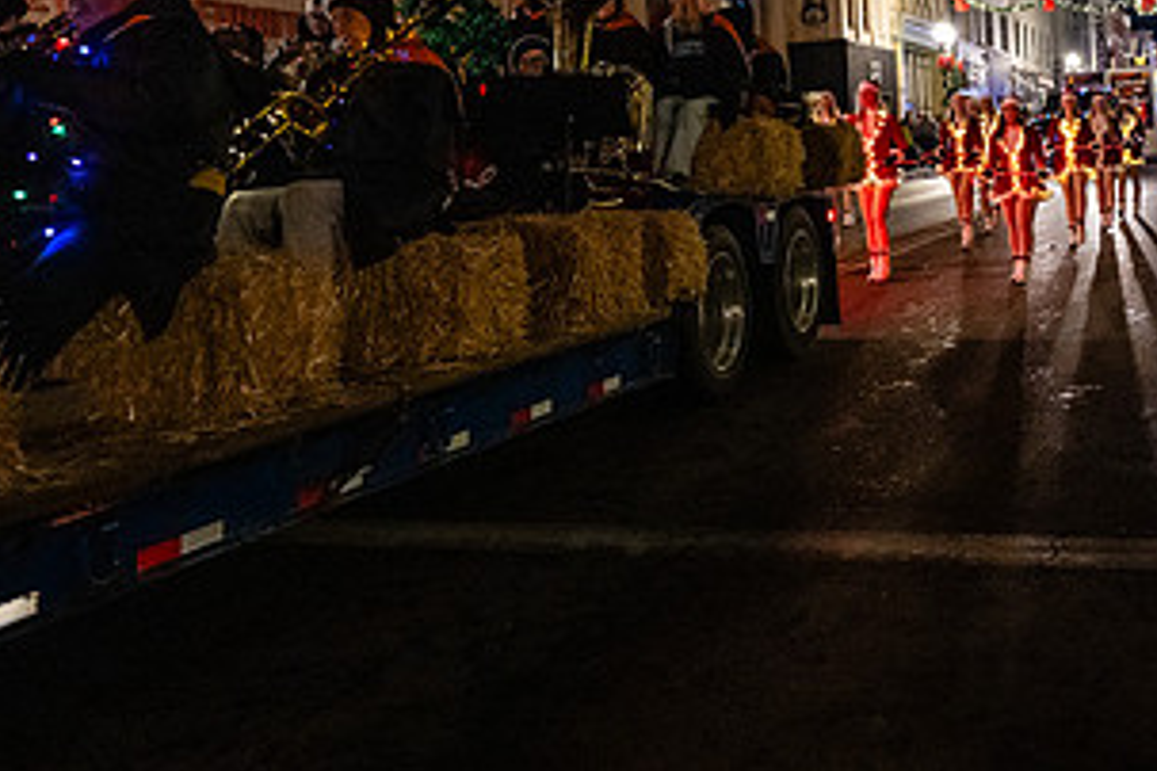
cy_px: 48
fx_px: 1478
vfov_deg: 27.9
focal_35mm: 46
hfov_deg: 40.4
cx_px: 981
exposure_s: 1/200
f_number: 2.8
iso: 8000
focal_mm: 24
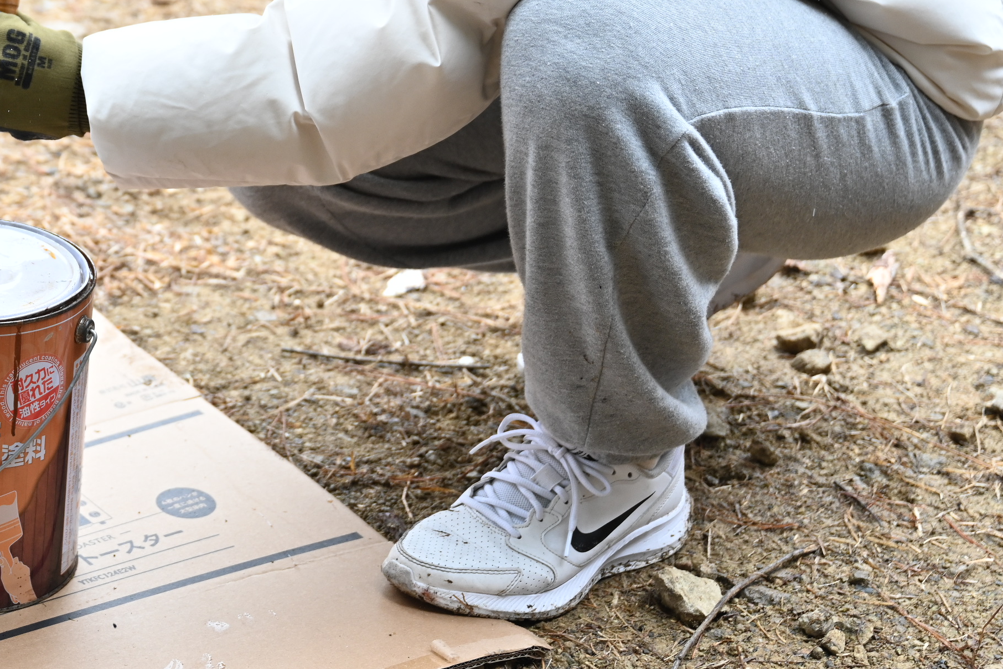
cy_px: 72
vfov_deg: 11.1
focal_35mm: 123
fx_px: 3427
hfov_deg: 16.4
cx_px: 70
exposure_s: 1/250
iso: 400
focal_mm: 54
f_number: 3.5
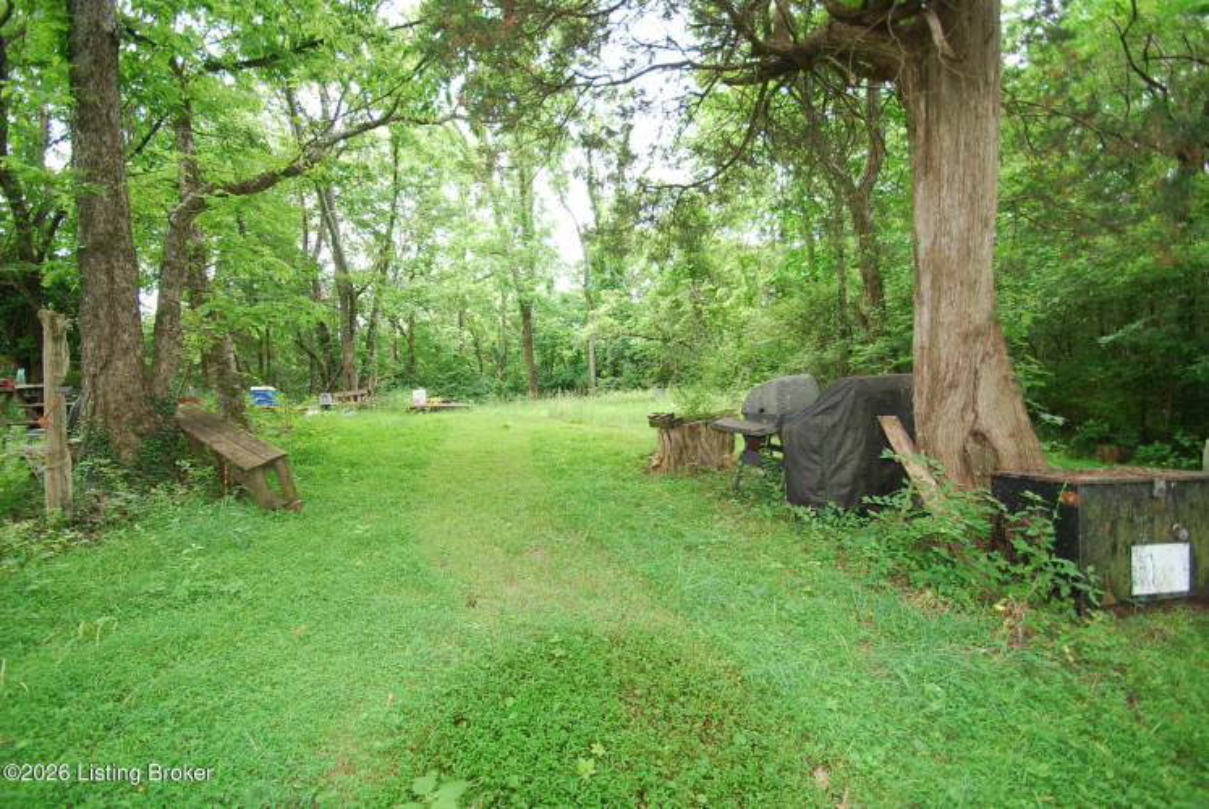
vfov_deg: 77.5
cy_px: 404
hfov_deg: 100.3
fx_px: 504
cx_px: 604
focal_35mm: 15
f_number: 3.5
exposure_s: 1/80
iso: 200
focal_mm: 10
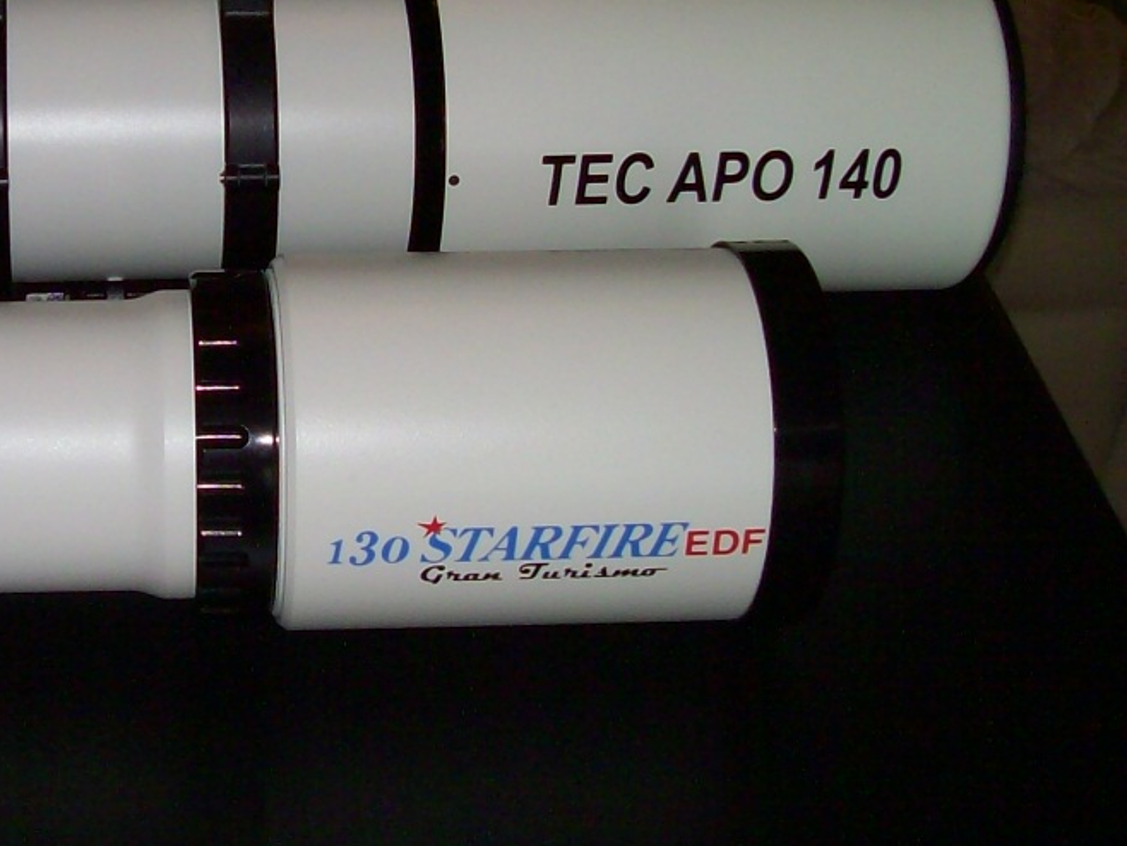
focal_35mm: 70
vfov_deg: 20.9
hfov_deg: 26.7
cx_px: 75
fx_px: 2280
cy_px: 219
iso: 80
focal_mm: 6
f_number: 2.7
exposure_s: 1/64
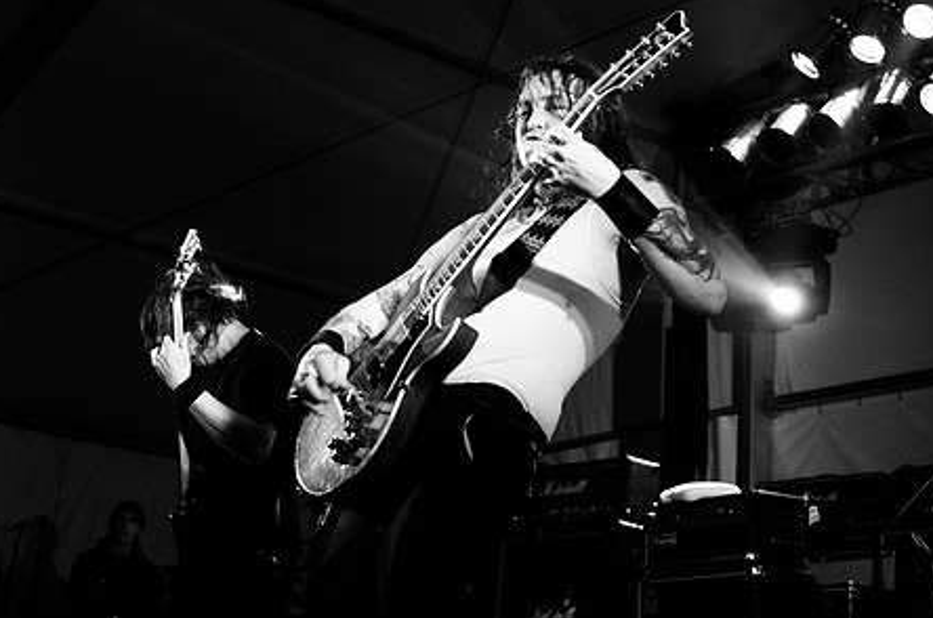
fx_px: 1775
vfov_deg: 19.7
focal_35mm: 69
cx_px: 462
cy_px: 264
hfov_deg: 29.4
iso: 800
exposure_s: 1/200
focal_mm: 35
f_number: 2.8
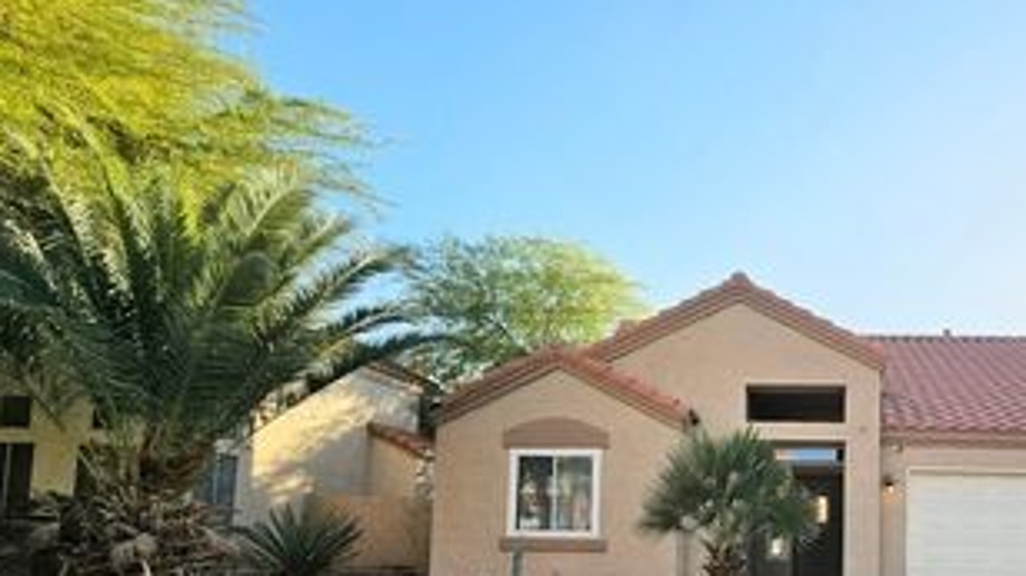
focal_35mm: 23
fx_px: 626
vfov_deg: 46.0
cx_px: 809
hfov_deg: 71.4
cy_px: 488
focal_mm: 2.2
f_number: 2.2
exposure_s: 1/1654
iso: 50
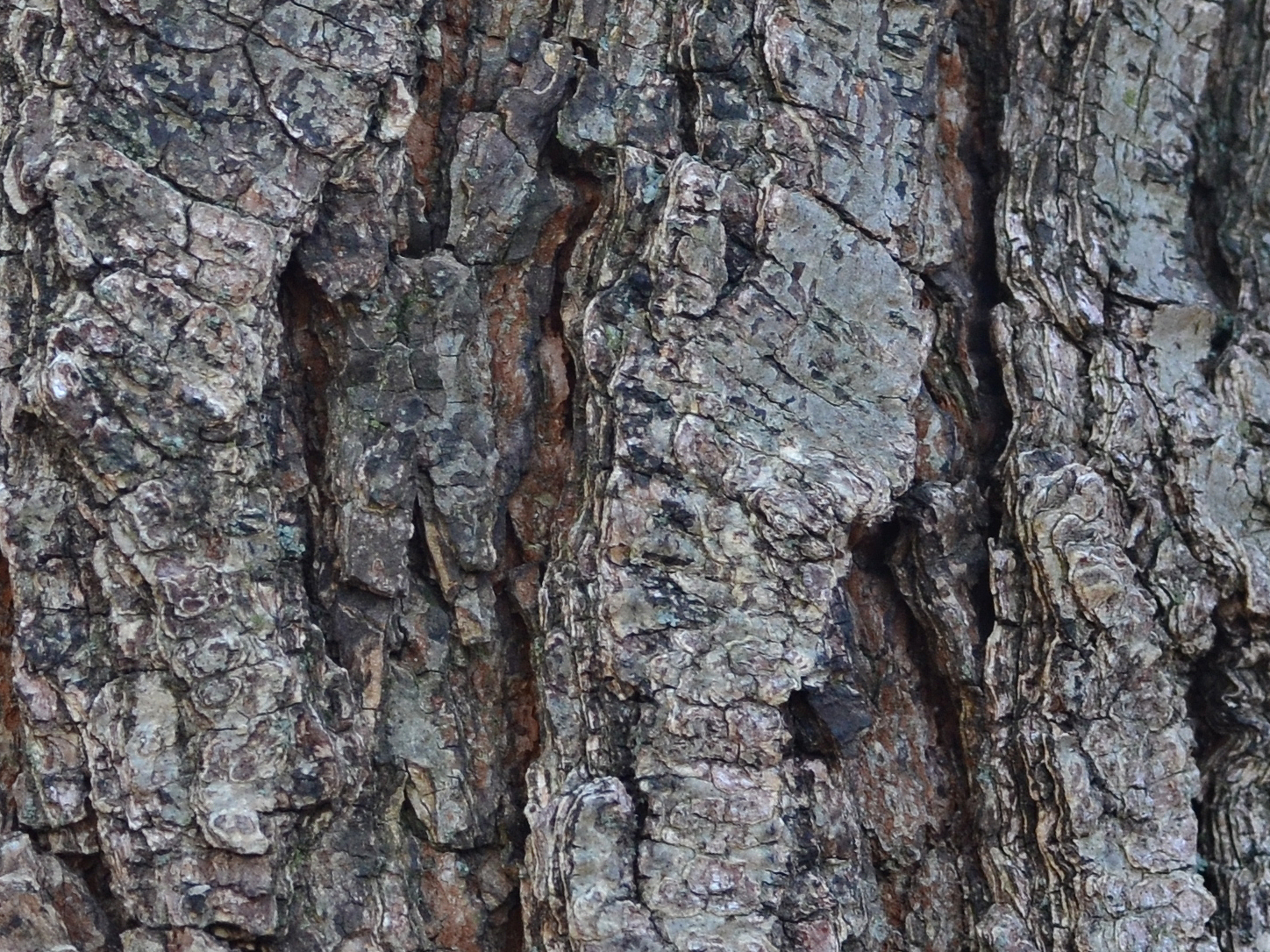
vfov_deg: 4.3
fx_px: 12584
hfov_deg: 5.8
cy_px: -7
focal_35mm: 343
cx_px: 350
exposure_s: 1/125
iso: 360
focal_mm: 70
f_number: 5.6
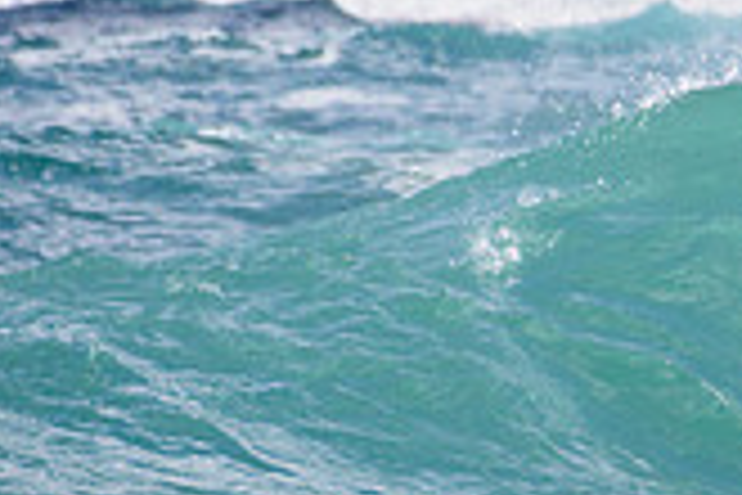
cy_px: 314
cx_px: 1581
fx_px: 44310
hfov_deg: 1.0
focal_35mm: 2150
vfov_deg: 0.6
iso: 90
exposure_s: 1/2000
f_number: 5.6
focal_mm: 500
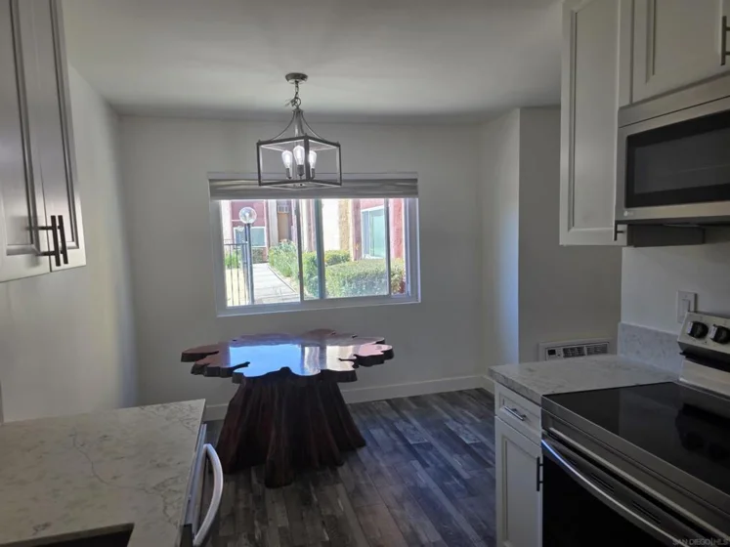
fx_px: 485
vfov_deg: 58.9
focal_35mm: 23
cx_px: 365
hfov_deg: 73.9
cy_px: 274
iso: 32
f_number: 1.7
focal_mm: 6.3
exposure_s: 1/120
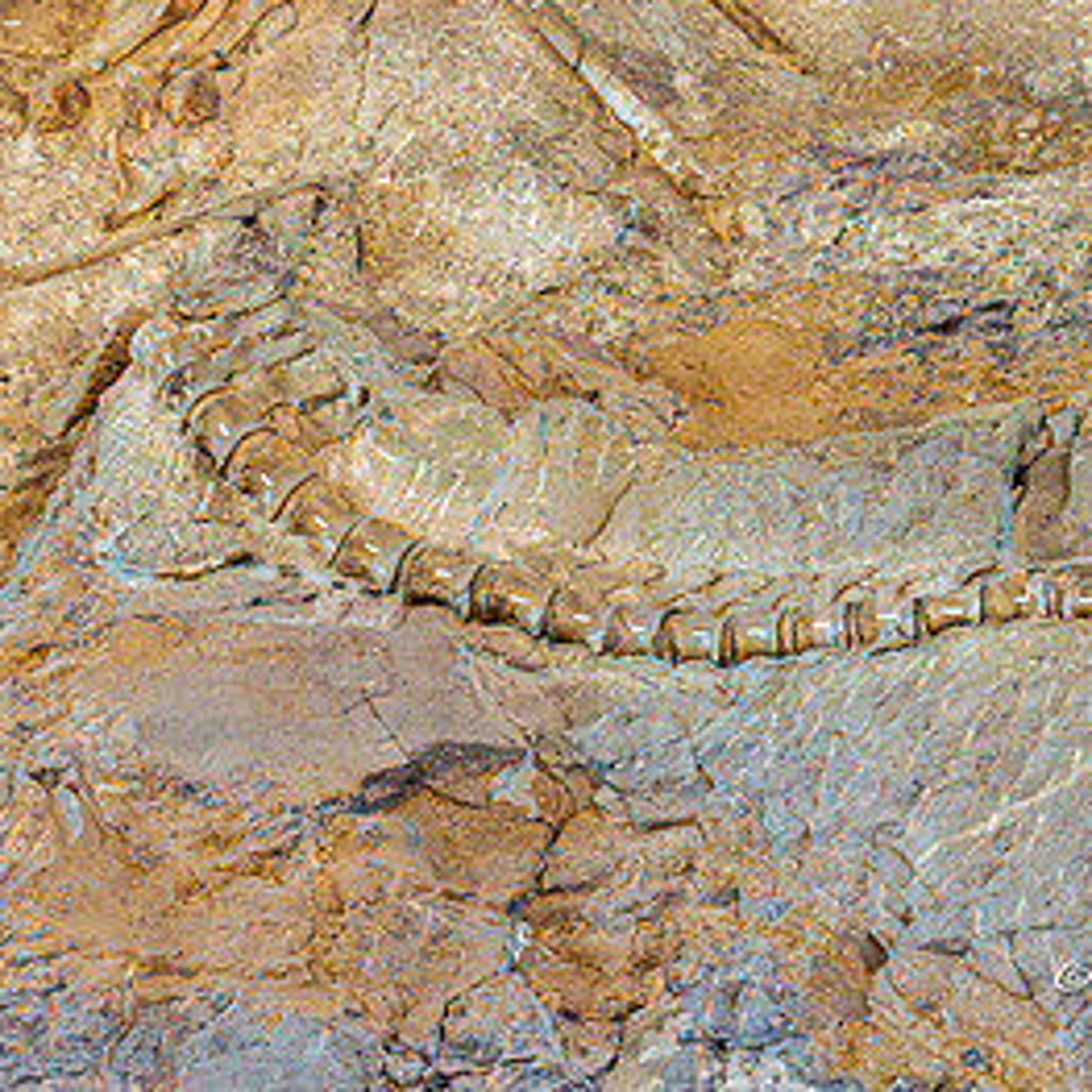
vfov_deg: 10.8
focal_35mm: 162
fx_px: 5782
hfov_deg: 10.7
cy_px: 572
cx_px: 913
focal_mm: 70
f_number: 4
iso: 1250
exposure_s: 1/160
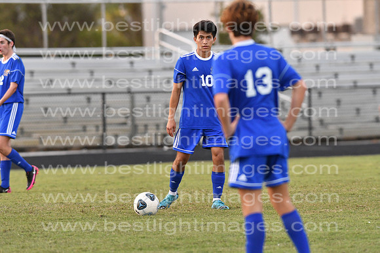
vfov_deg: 3.1
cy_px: 126
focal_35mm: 450
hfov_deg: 4.6
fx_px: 4751
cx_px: 190
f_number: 4
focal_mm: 300
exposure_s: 1/1000
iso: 1600
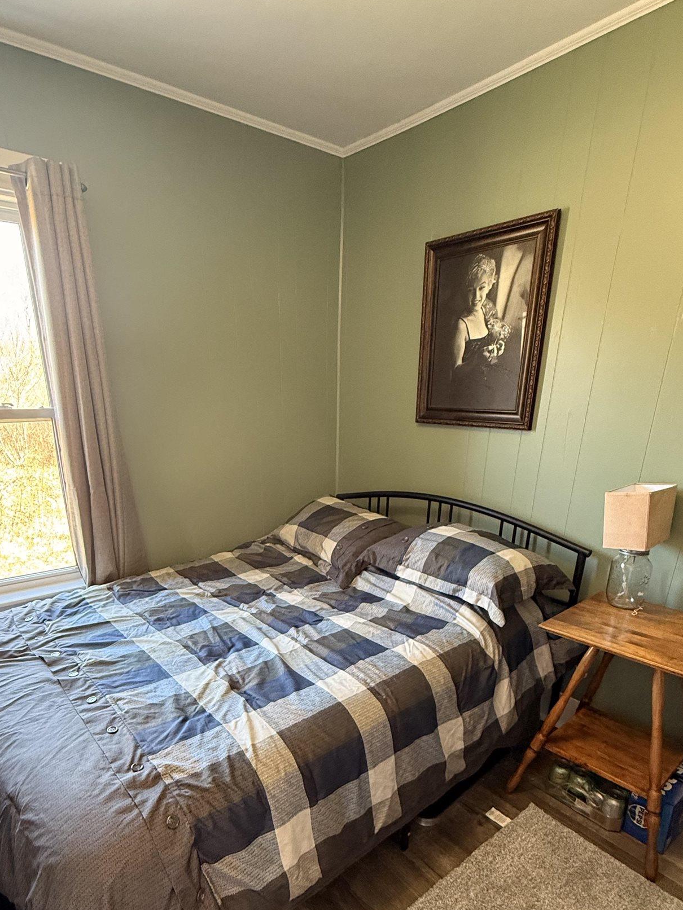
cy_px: 588
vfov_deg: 79.7
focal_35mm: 20
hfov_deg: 65.9
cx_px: 315
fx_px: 526
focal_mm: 2.22
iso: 400
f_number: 2.2
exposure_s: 1/60
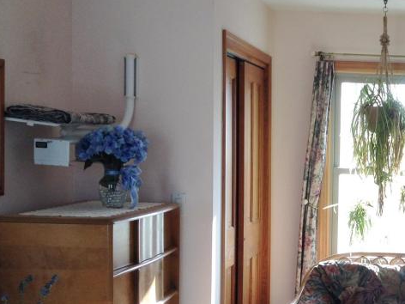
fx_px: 889
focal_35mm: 76
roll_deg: -1.9
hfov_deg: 24.1
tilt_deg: -5.0
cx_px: 436
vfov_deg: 19.3
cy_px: 217
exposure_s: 1/60
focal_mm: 4.28
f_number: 2.4
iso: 50
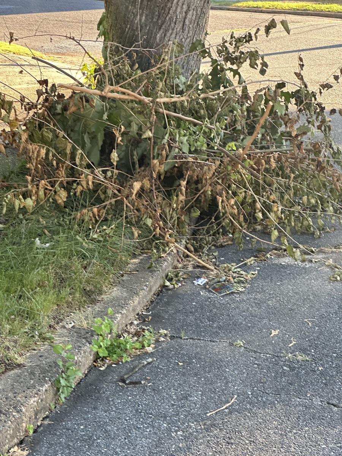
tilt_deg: -14.8
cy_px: 228
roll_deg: -0.8
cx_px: 171
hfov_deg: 19.1
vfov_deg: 25.3
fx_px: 1014
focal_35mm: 77
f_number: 2.8
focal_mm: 9
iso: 100
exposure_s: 1/99
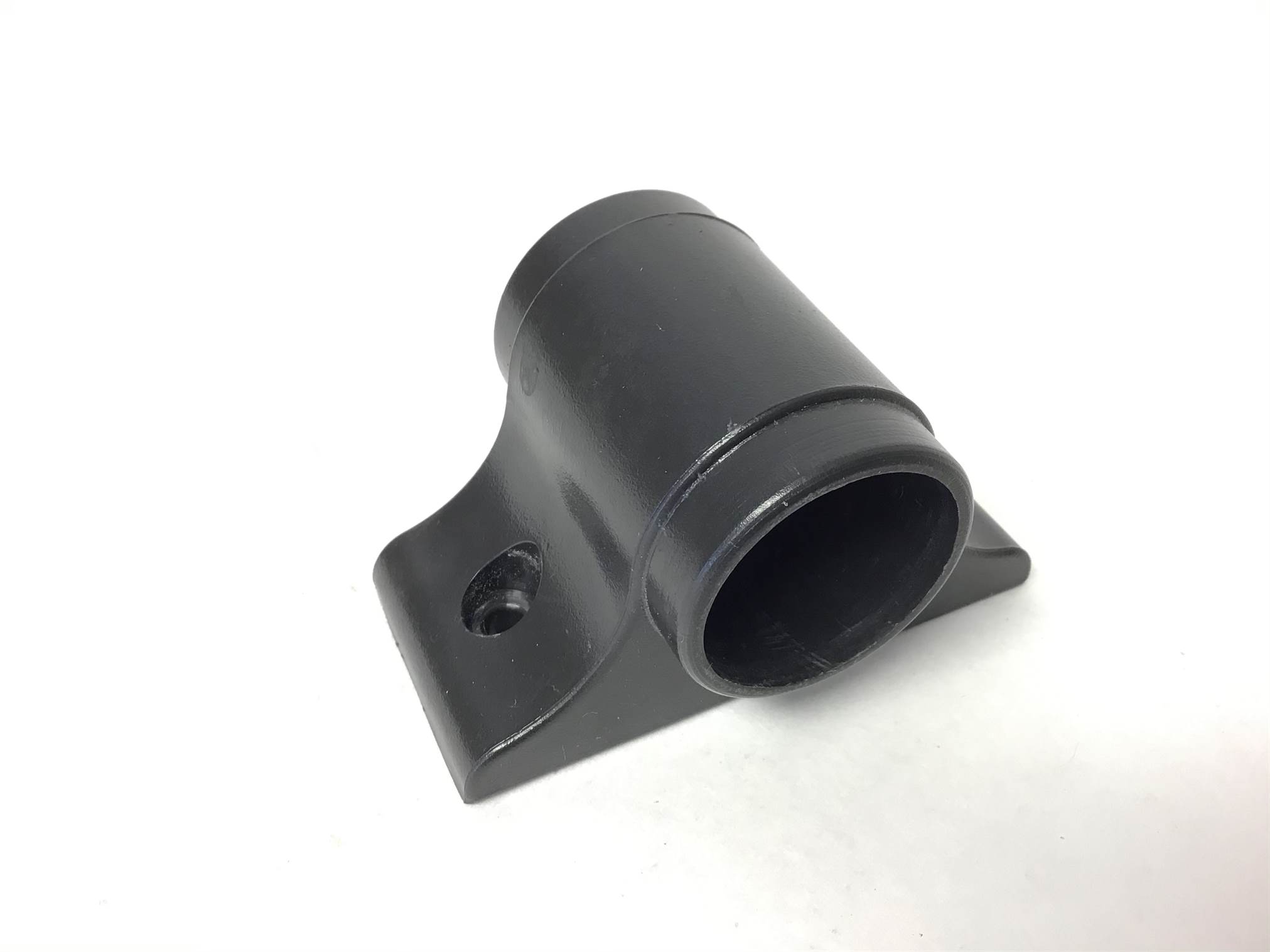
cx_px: 635
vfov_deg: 45.4
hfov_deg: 58.4
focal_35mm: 31
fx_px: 1137
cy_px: 476
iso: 64
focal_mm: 3.3
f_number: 2.4
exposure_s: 1/33
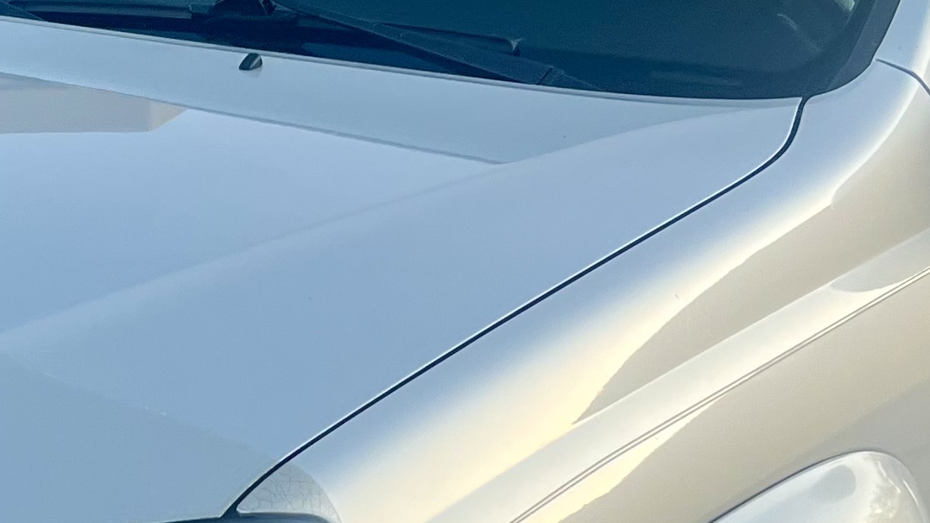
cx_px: 92
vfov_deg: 11.3
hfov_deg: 19.8
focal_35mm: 106
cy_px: 570
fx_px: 2614
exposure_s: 1/121
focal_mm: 5.7
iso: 80
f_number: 1.5
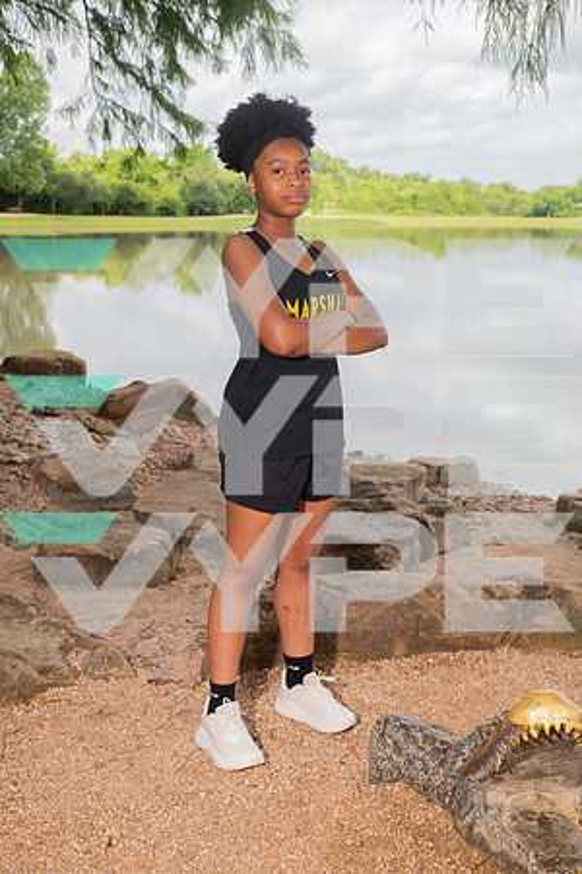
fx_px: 1164
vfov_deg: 41.1
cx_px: 291
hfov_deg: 28.1
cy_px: 437
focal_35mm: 48
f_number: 7.1
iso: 320
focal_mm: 48
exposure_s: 1/320
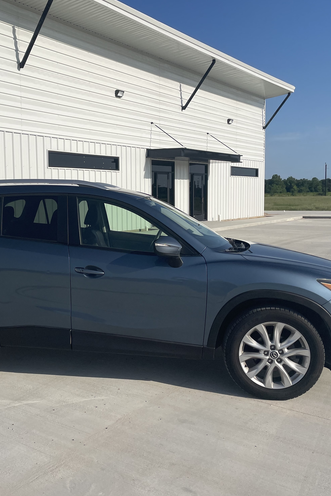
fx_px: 510
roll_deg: +1.0
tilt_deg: -4.2
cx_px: 94
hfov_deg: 35.4
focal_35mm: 37
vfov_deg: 51.9
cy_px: 246
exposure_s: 1/10753
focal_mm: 4.2
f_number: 1.6
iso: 50
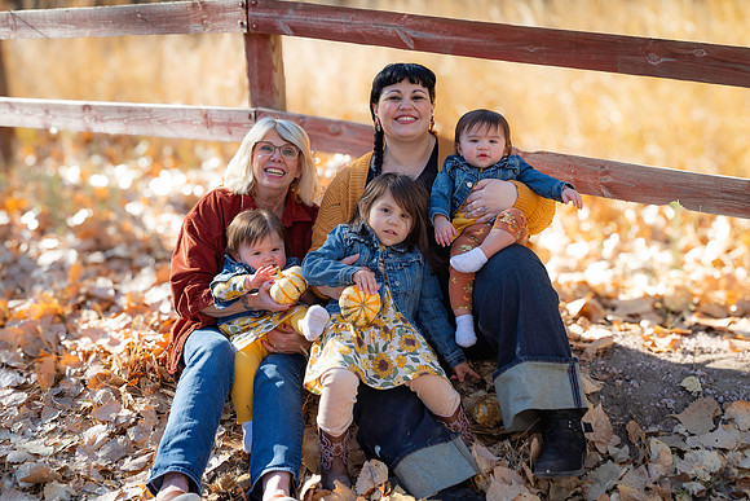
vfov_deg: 28.7
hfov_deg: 41.9
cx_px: 439
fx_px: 975
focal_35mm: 47
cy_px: 208
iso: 100
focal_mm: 40
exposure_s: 1/125
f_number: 5
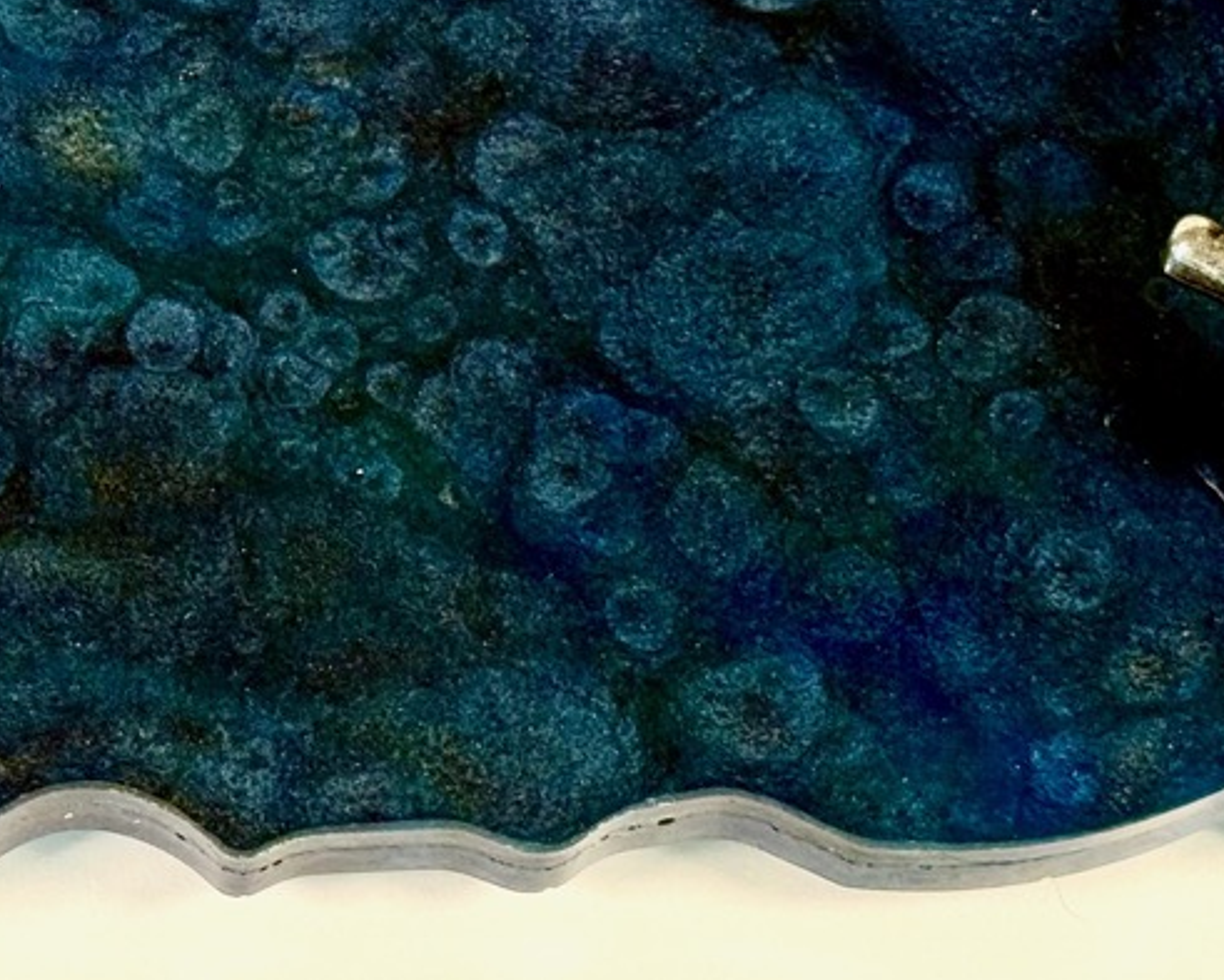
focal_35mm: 143
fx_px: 5181
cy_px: 86
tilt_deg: -63.9
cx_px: 0
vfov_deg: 10.7
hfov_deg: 13.3
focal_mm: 6.76
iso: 125
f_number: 1.78
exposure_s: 1/241
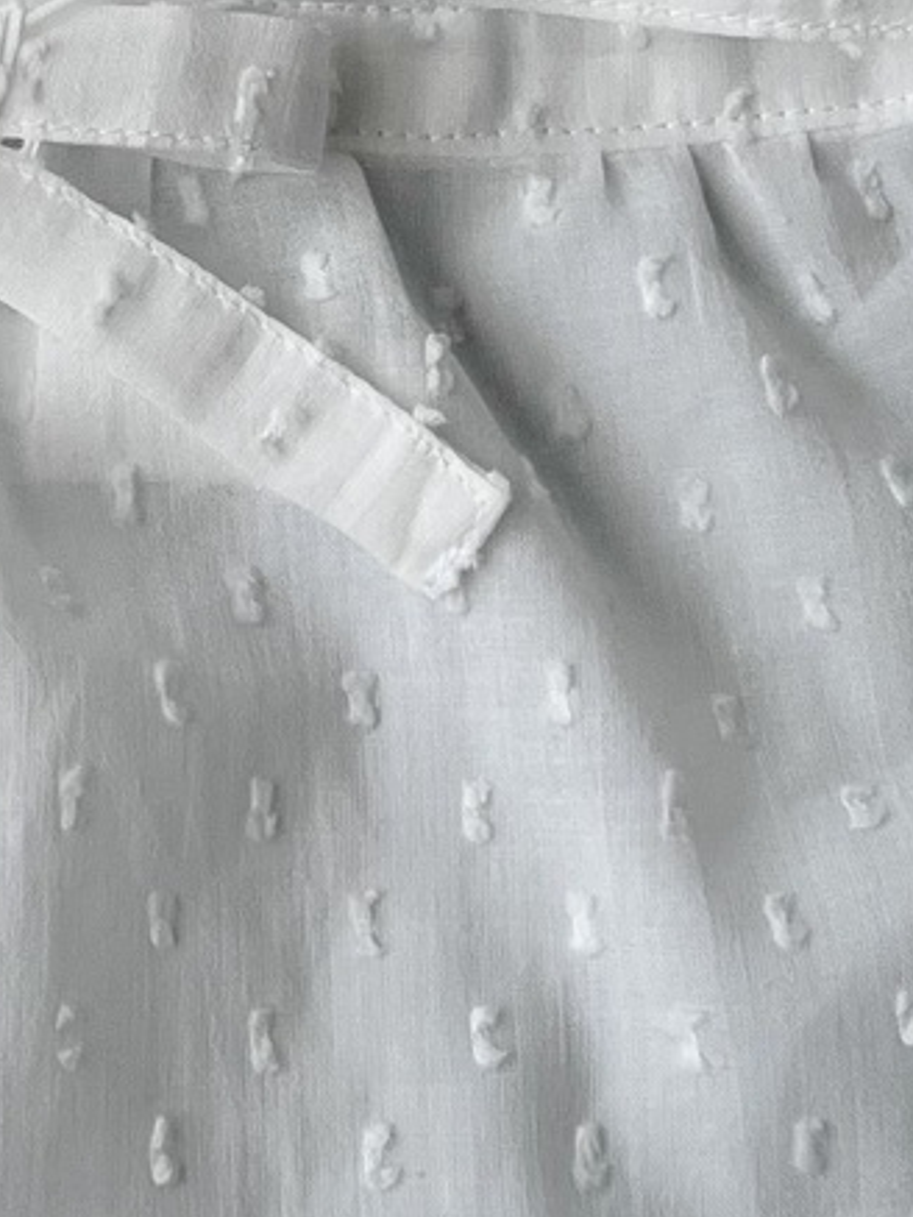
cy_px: 157
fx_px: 4464
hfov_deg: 11.5
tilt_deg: -74.7
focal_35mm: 127
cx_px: -175
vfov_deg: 15.4
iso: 125
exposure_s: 1/121
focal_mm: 5.7
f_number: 1.5
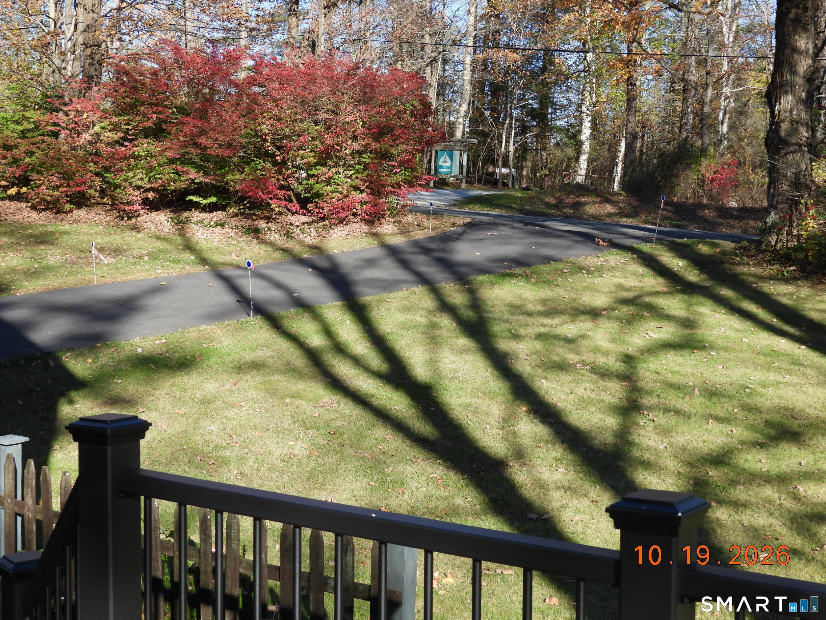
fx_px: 1193
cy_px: 310
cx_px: 413
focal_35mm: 50
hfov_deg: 38.2
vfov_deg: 29.1
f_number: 3.5
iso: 100
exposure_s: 1/500
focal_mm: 8.9
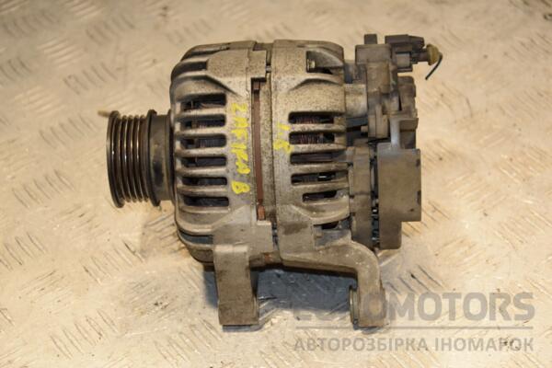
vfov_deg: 14.7
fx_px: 1426
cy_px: 184
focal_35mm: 93
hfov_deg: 21.9
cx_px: 276
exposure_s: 1/200
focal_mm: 62
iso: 800
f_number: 5.3
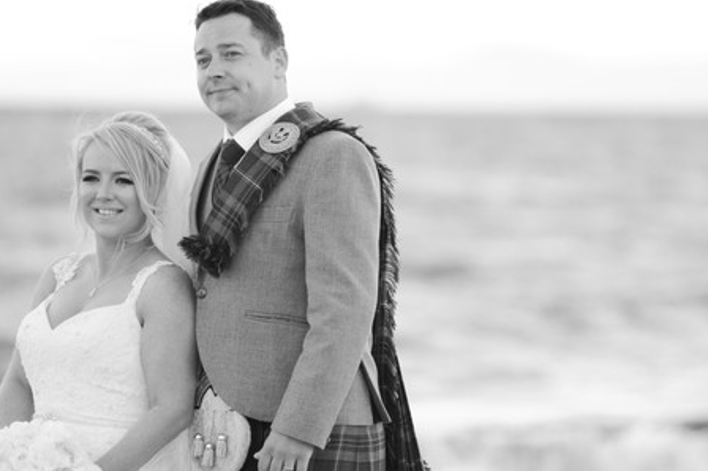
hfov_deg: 10.2
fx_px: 3950
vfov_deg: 6.8
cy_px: 247
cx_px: 318
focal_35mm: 201
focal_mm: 180
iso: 800
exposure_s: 1/2000
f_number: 2.8
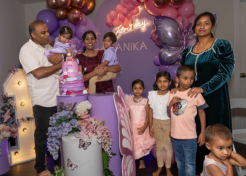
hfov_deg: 64.5
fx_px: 194
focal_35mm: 28
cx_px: 108
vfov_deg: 48.6
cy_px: 86
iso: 800
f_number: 9
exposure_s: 1/250
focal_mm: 17
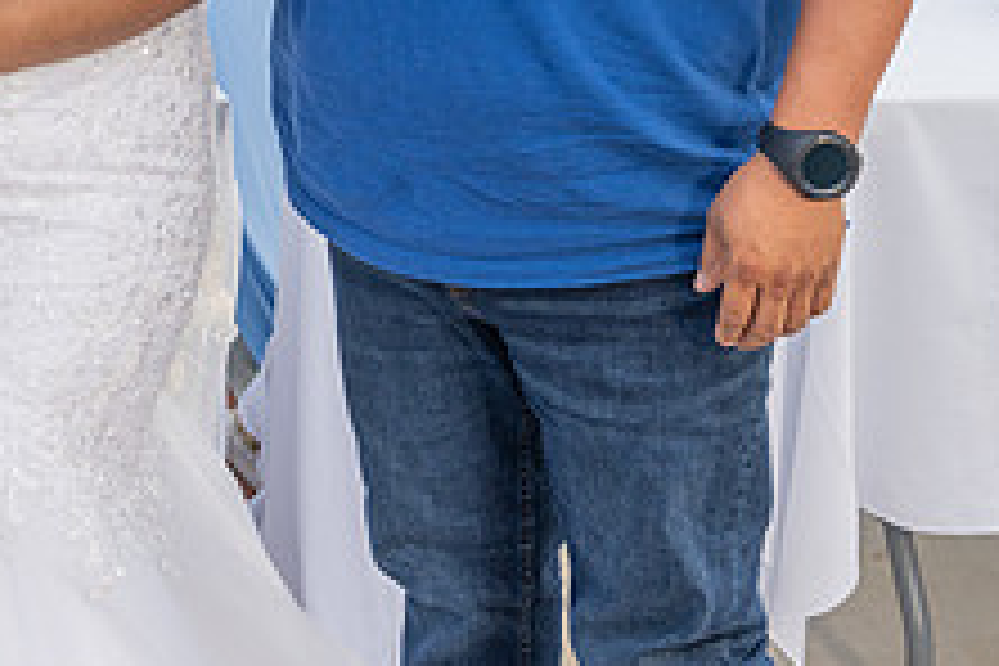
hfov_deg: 20.6
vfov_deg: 14.0
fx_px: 2608
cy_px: -173
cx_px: -117
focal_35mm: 94
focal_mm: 36
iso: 200
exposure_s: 1/125
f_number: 5.6
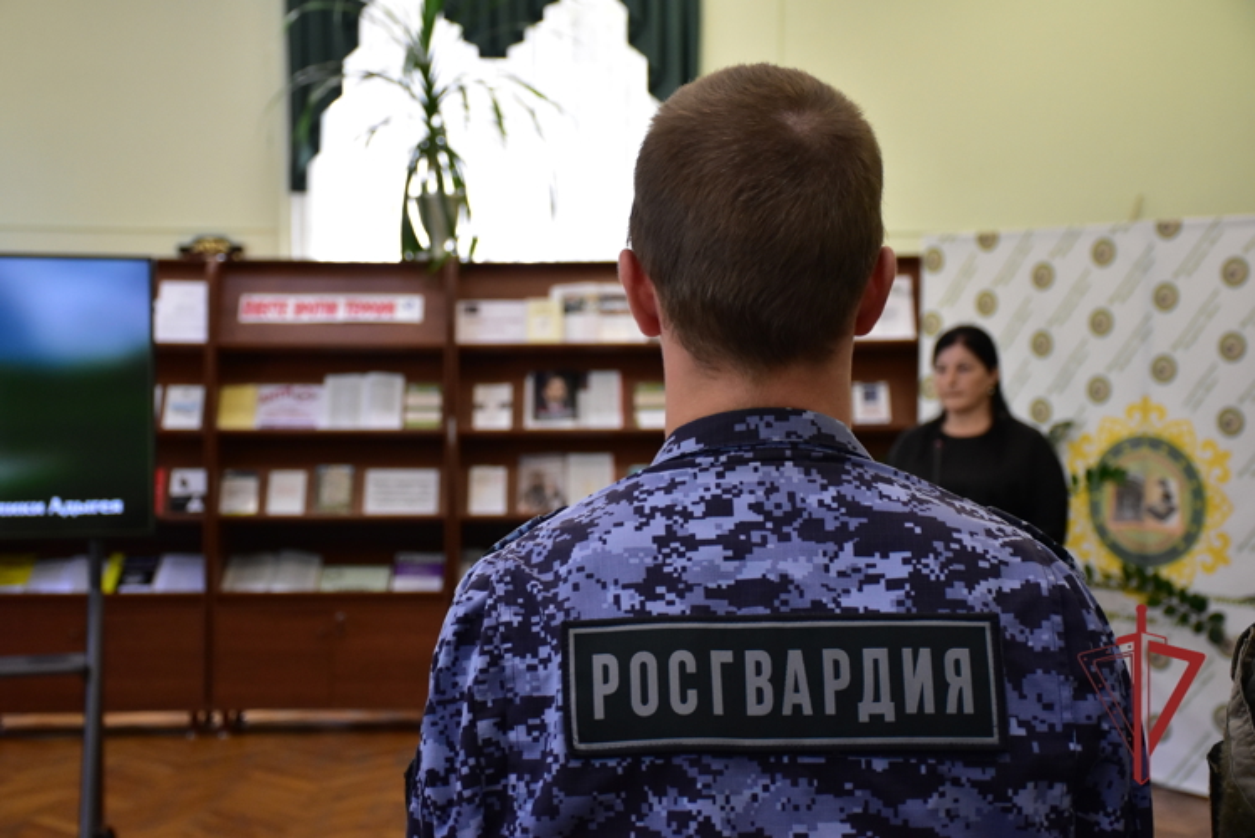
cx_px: 628
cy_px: 419
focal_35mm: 57
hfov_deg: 35.0
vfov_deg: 23.8
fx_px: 1988
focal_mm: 38
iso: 1600
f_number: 4.2
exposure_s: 1/250
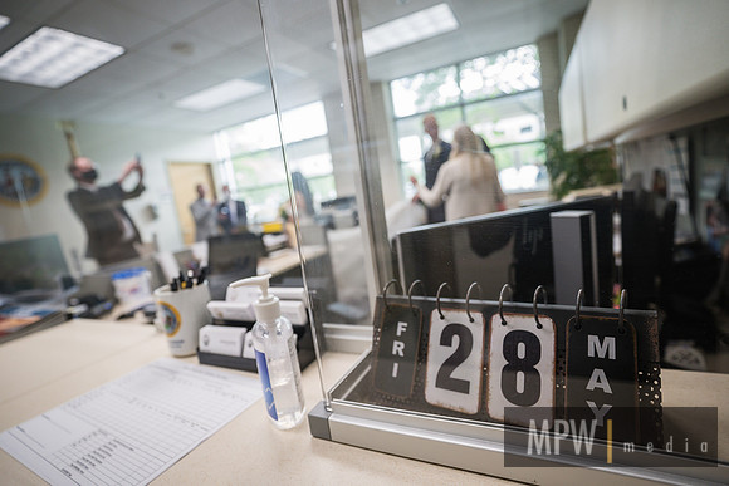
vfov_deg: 70.5
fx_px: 344
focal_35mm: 17
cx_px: 364
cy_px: 243
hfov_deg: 93.3
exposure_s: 1/125
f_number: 2.8
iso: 640
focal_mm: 17
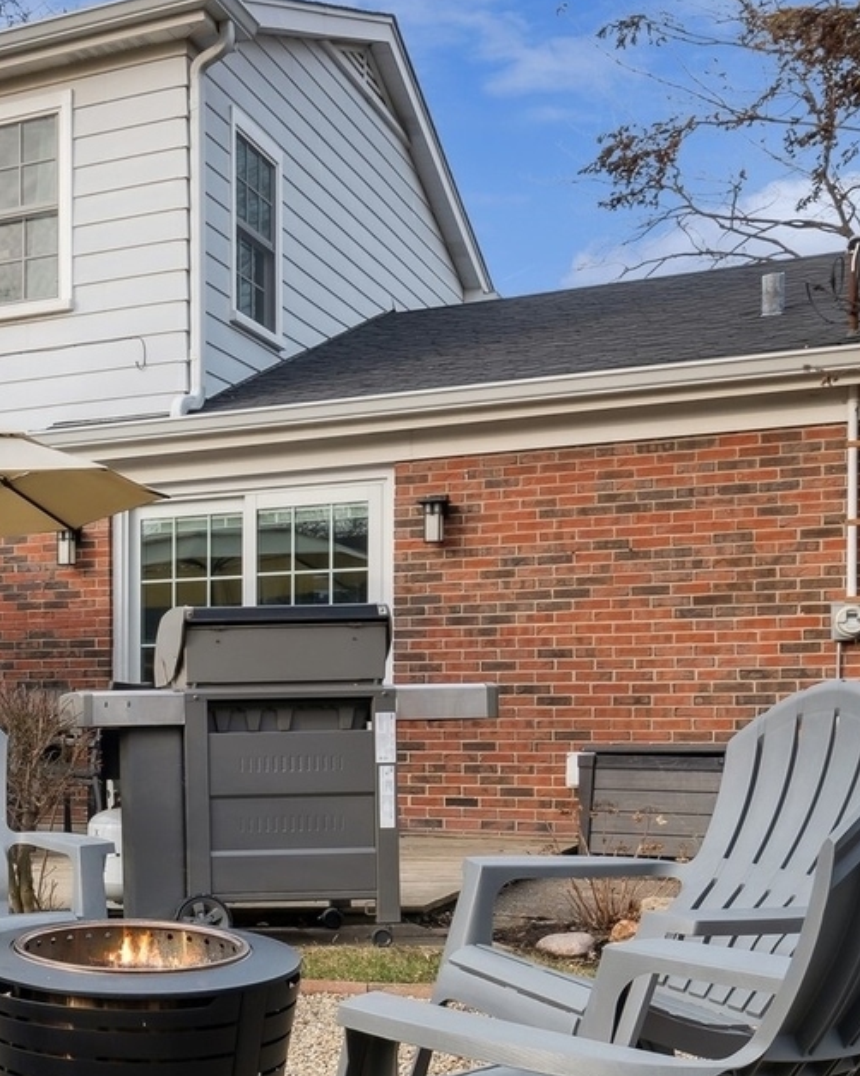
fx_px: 1503
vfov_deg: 38.9
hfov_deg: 29.1
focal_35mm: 47
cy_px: 732
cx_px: -67
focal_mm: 13
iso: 200
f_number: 9
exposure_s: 1/200
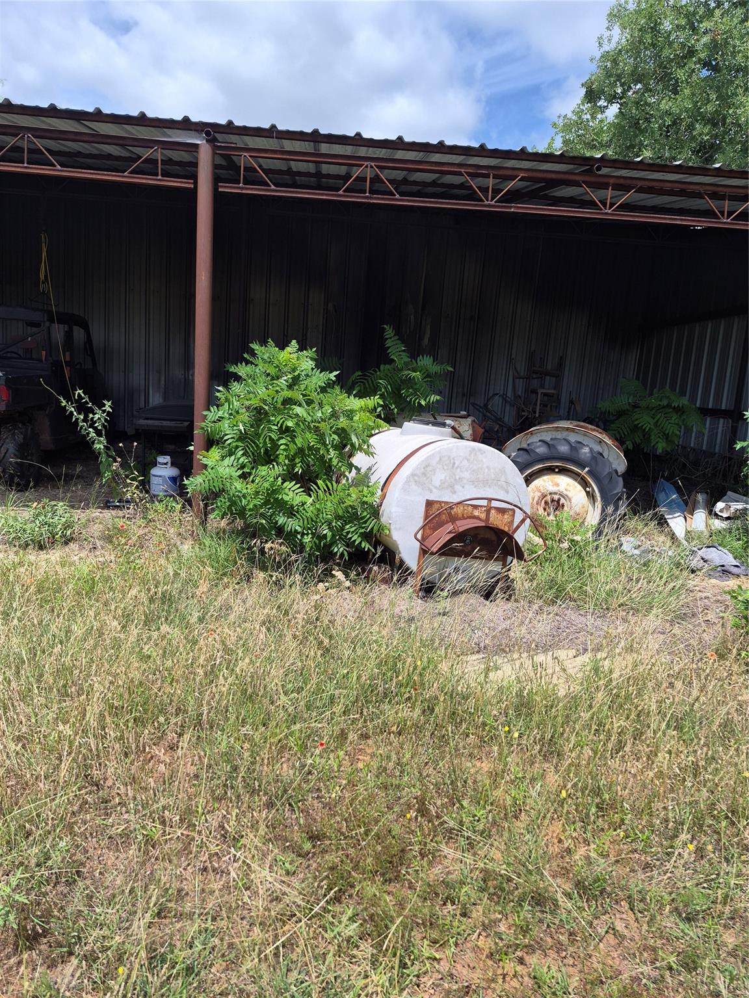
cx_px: 374
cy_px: 499
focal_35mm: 23
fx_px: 664
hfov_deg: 58.9
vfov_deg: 73.9
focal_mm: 5.4
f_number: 1.8
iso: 80
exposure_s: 1/4688
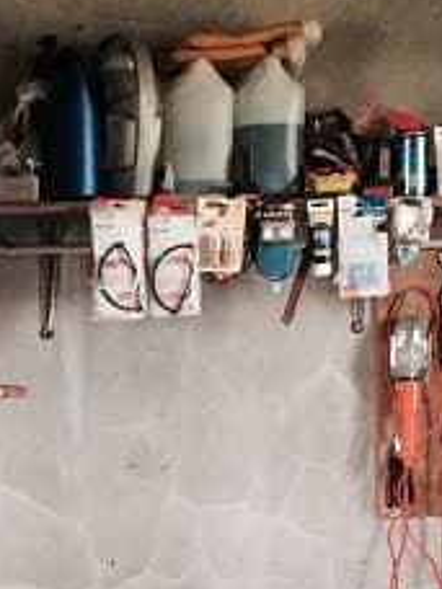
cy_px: 464
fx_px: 1379
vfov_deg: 23.8
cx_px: -50
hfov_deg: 17.6
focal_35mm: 81
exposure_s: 1/30
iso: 64
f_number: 2.2
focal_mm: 4.12
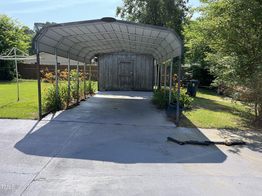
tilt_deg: -7.6
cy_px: 98
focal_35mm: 26
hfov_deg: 67.3
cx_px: 131
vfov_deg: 53.1
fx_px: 197
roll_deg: +0.0
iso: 50
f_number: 1.6
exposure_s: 1/1721
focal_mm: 5.1
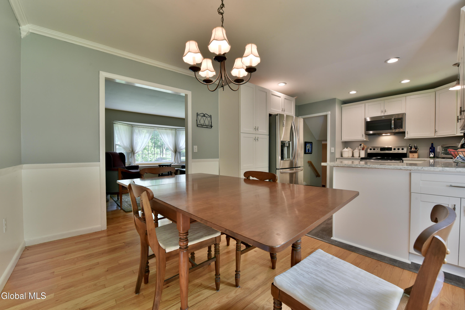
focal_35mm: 14
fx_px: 181
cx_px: 232
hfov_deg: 104.2
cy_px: 155
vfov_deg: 81.3
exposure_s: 1/20
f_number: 11
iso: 800
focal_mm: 14
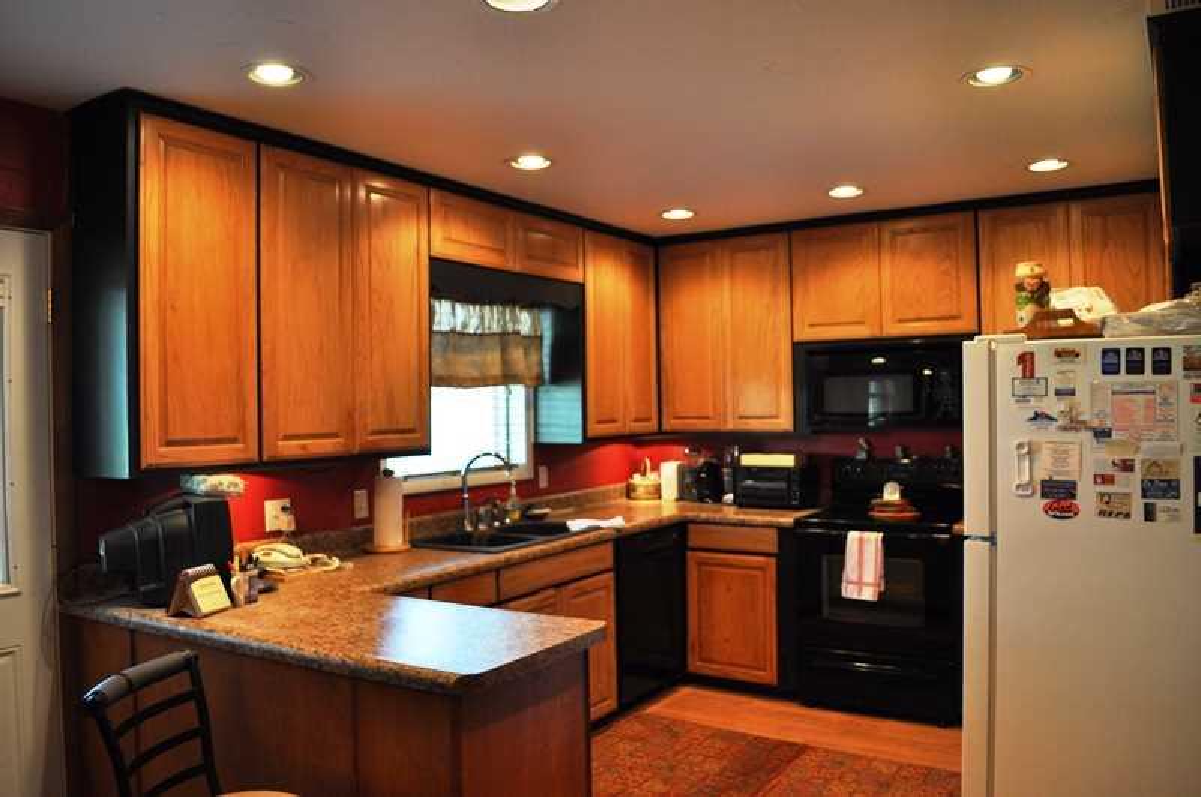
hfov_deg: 67.5
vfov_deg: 47.8
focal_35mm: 27
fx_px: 899
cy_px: 398
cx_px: 600
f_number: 4
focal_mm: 18
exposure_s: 1/60
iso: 500
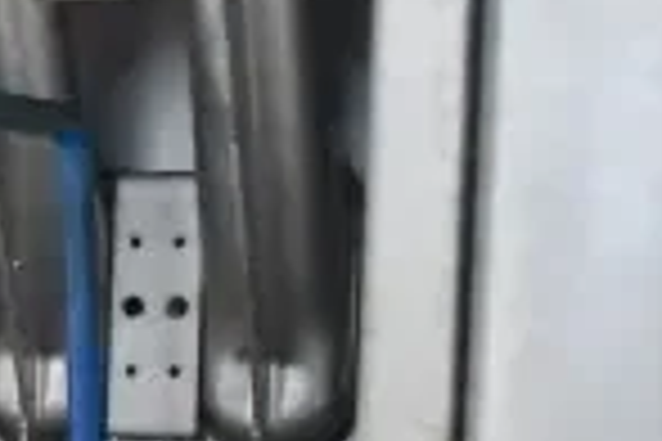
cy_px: 506
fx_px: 2410
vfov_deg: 10.3
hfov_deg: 13.6
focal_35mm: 131
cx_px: -617
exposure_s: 1/30
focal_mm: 21
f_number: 3.8
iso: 18000
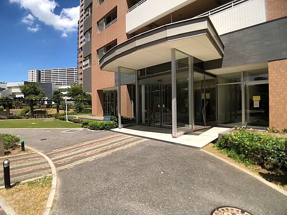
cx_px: 144
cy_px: 108
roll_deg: +0.9
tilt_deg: -2.0
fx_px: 232
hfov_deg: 63.4
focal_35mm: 28
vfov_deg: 49.7
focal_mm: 3.99
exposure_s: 1/1453
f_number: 1.8
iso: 20
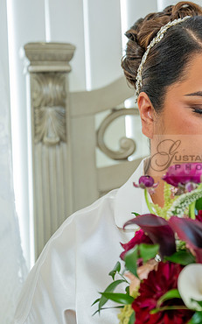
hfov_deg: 11.5
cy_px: 155
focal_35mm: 112
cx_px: 219
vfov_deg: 18.6
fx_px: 987
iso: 640
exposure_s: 1/125
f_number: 3.5
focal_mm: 70
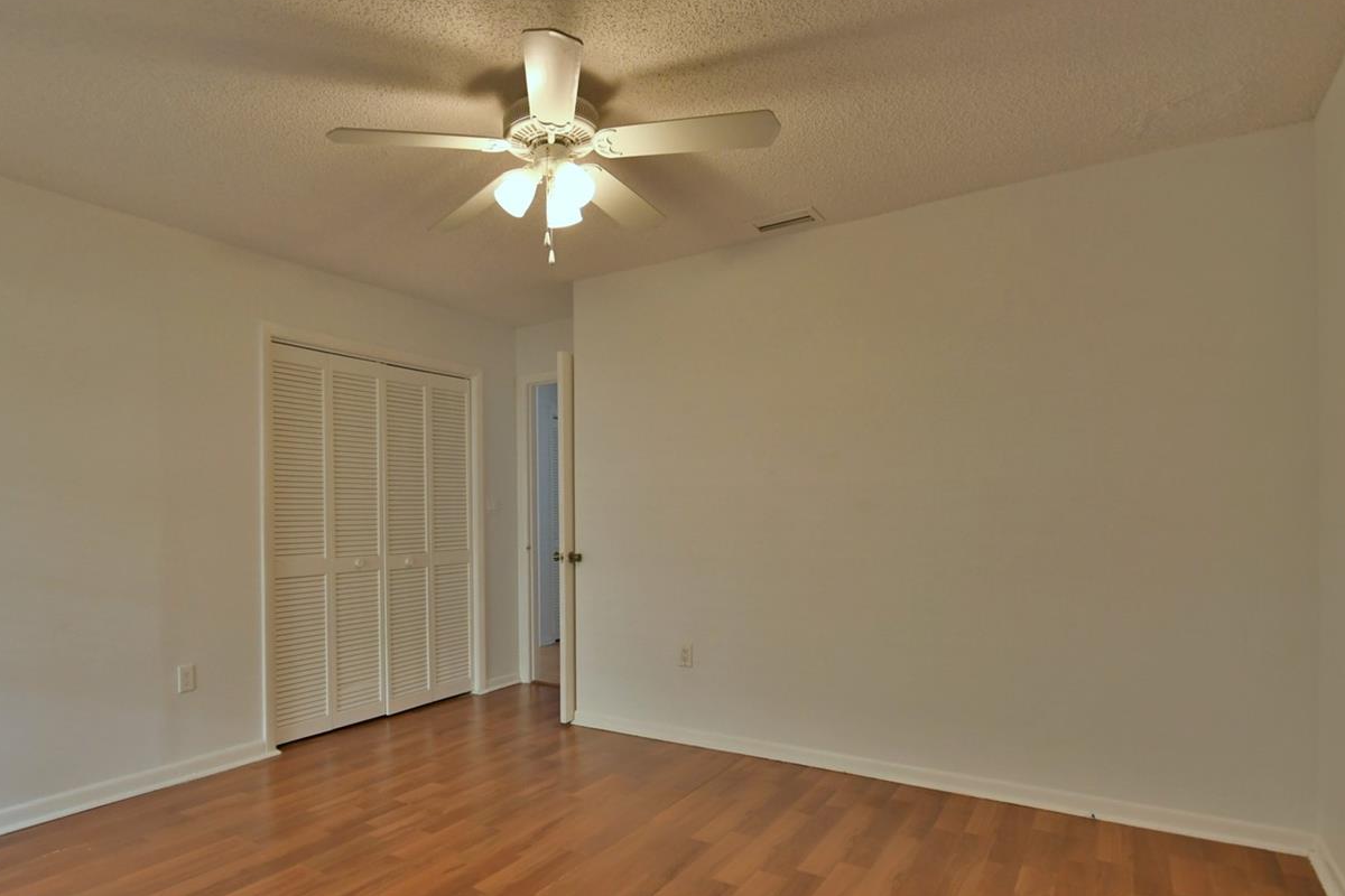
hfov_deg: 82.8
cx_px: 530
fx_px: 747
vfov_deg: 61.7
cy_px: 510
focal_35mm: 20
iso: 1000
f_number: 5
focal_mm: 10
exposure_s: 1/100
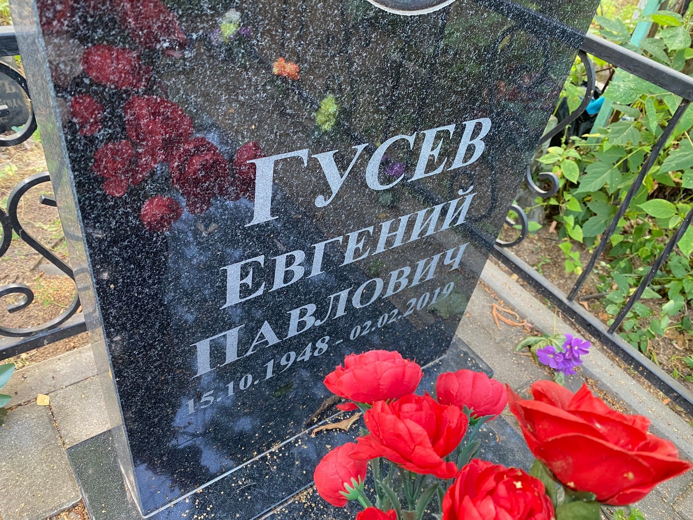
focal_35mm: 26
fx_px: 521
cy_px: 260
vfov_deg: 53.1
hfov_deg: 67.3
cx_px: 346
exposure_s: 1/60
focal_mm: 4.25
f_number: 1.8
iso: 160
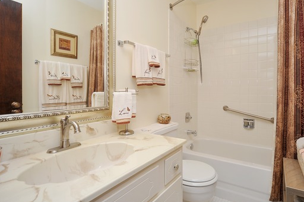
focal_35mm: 20
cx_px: 176
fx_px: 169
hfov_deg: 83.4
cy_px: 90
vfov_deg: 61.7
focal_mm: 16
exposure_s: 1/60
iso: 200
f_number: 8
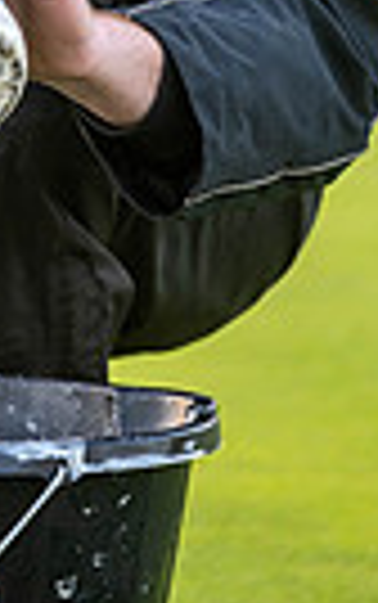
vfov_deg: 2.0
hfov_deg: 1.3
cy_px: -351
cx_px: -112
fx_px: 16908
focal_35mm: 1028
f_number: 4
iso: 400
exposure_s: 1/320
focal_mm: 300
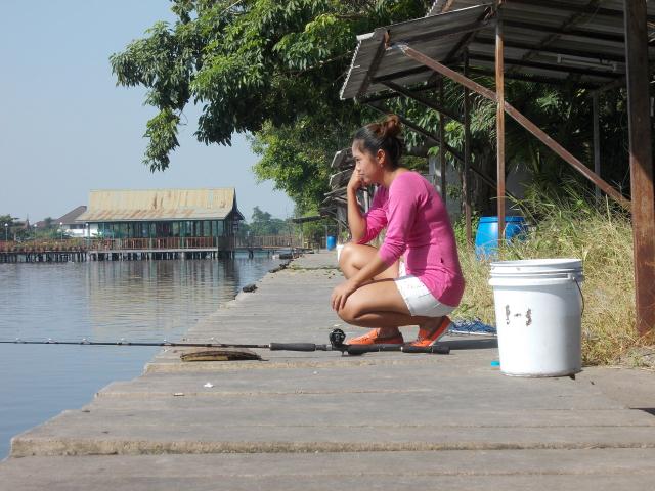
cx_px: 328
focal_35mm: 82
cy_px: 246
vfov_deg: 18.0
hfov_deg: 23.8
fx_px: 1552
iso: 80
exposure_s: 1/400
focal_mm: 11.6
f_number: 4.8
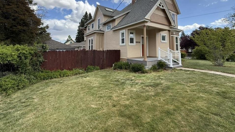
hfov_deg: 99.4
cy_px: 42
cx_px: 119
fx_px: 100
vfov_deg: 65.0
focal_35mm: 16
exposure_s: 1/914
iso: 64
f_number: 2.2
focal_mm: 2.22
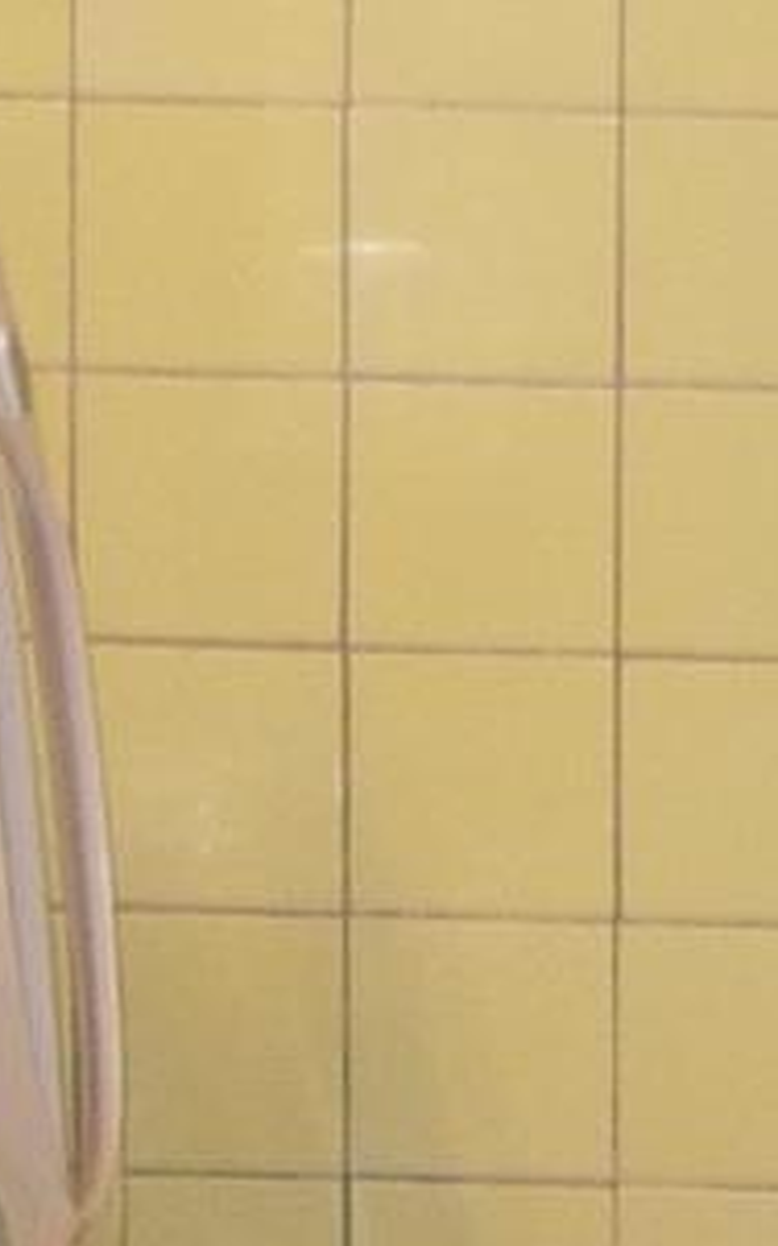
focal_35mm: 274
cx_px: 1788
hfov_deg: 4.7
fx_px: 9300
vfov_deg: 7.7
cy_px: 257
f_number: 2.8
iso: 79
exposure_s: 1/32
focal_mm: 7.8
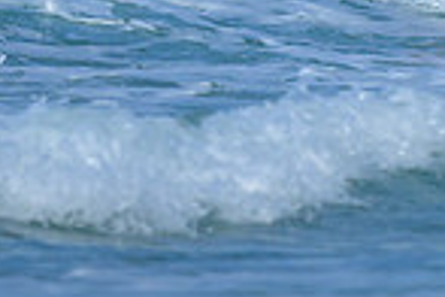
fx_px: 53482
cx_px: 654
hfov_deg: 0.5
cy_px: -328
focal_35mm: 4327
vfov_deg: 0.3
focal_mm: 800
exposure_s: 1/2000
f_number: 6.3
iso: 200
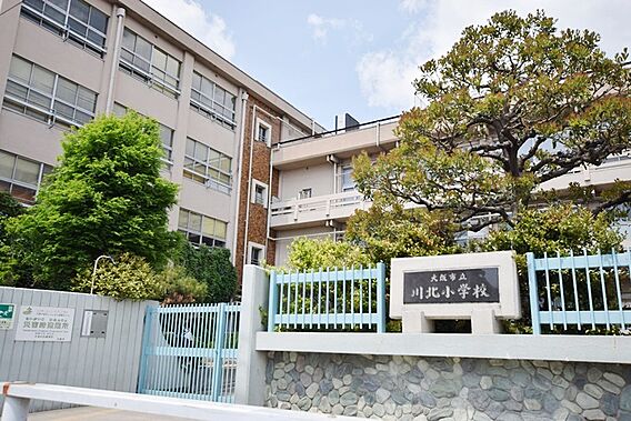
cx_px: 316
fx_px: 526
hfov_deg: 61.9
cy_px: 210
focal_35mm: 30
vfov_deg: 43.6
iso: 100
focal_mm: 20
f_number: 4.5
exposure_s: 1/1250
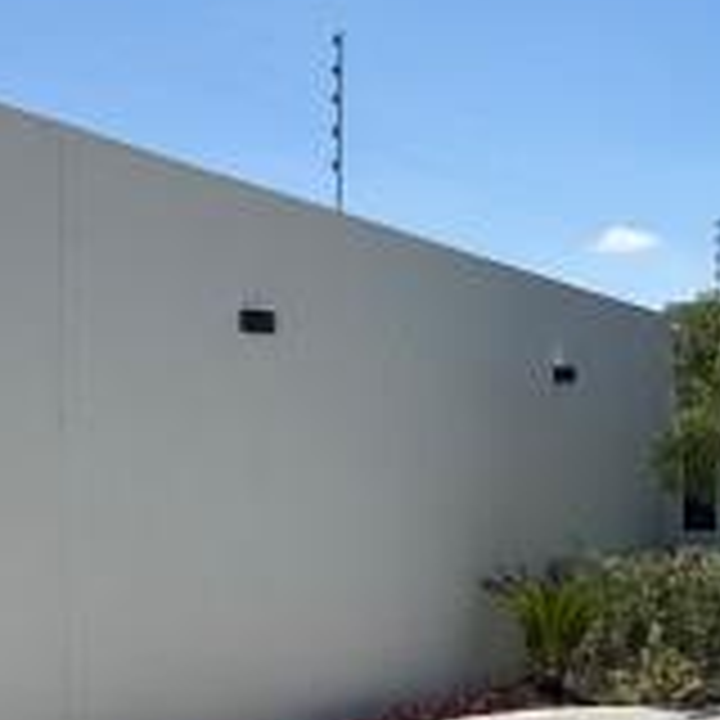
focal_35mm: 79
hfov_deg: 20.6
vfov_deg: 21.6
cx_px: 850
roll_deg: +0.5
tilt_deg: -0.9
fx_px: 1859
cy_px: 576
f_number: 2.2
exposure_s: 1/3106
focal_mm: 2.22
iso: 40
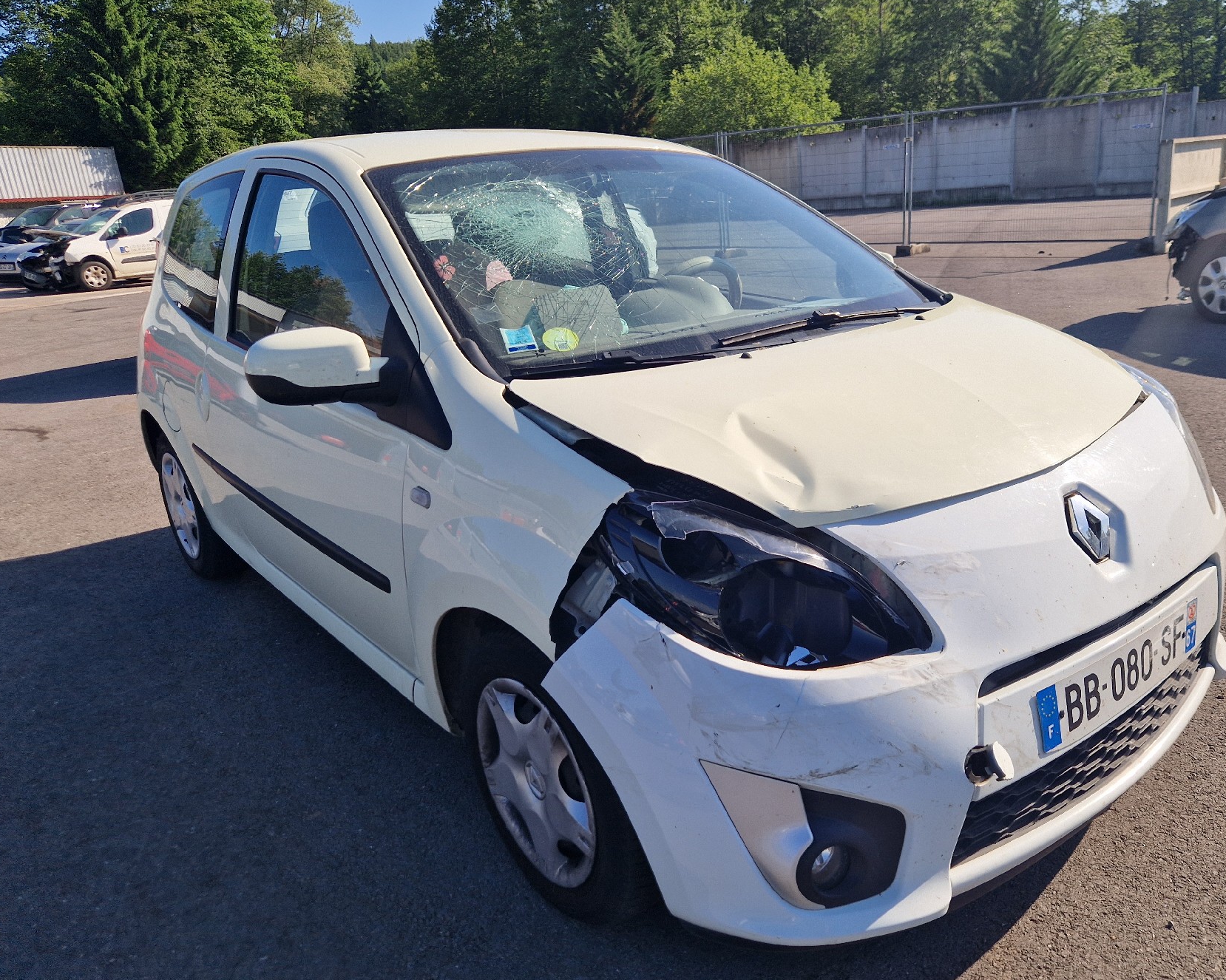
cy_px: 483
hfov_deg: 65.7
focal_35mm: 26
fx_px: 943
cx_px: 700
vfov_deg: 54.9
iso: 50
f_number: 1.8
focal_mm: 5.4
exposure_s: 1/2000
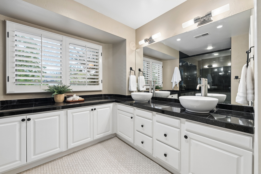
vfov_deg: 81.3
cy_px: 87
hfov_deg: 104.2
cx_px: 130
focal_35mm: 14
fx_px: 102
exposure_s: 1/20
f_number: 8
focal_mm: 14
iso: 800
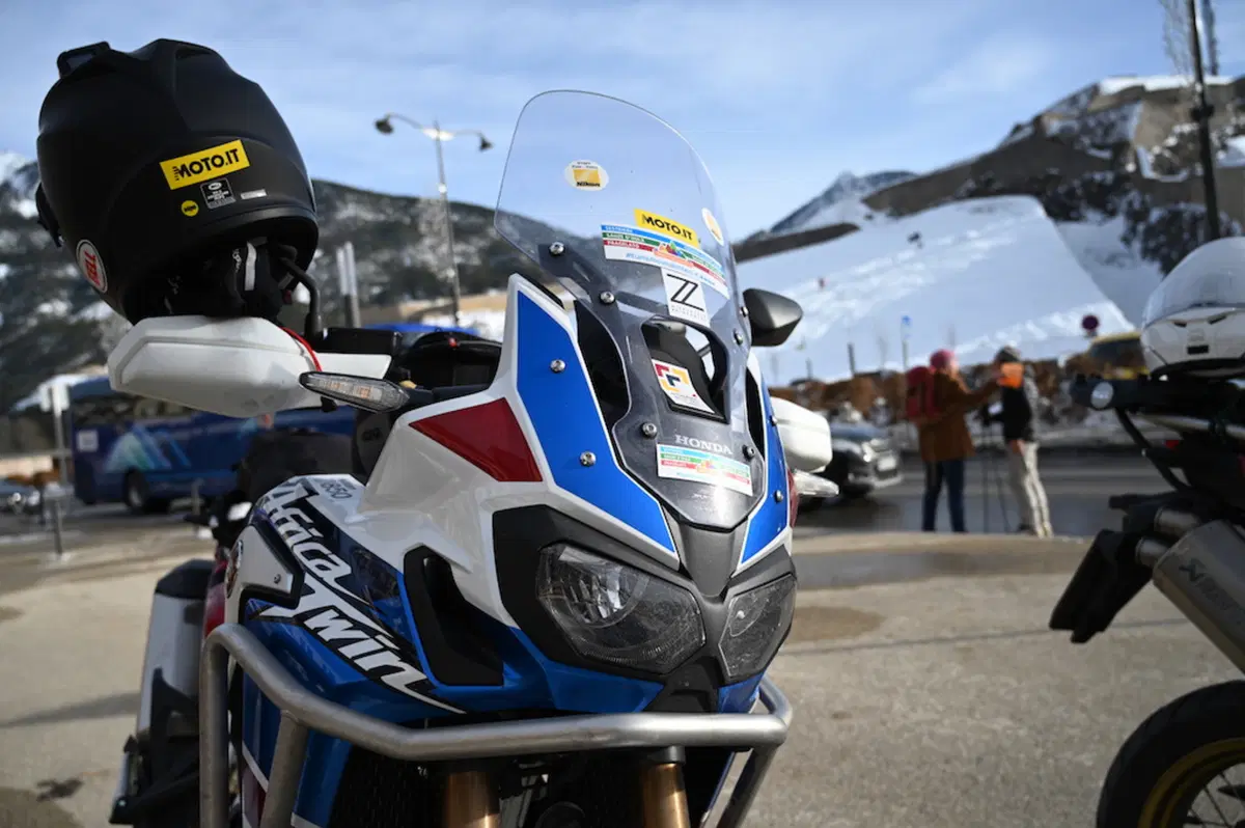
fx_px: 916
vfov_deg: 48.7
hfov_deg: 68.4
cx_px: 622
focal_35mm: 26
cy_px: 414
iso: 100
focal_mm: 26.5
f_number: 4
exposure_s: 1/1000
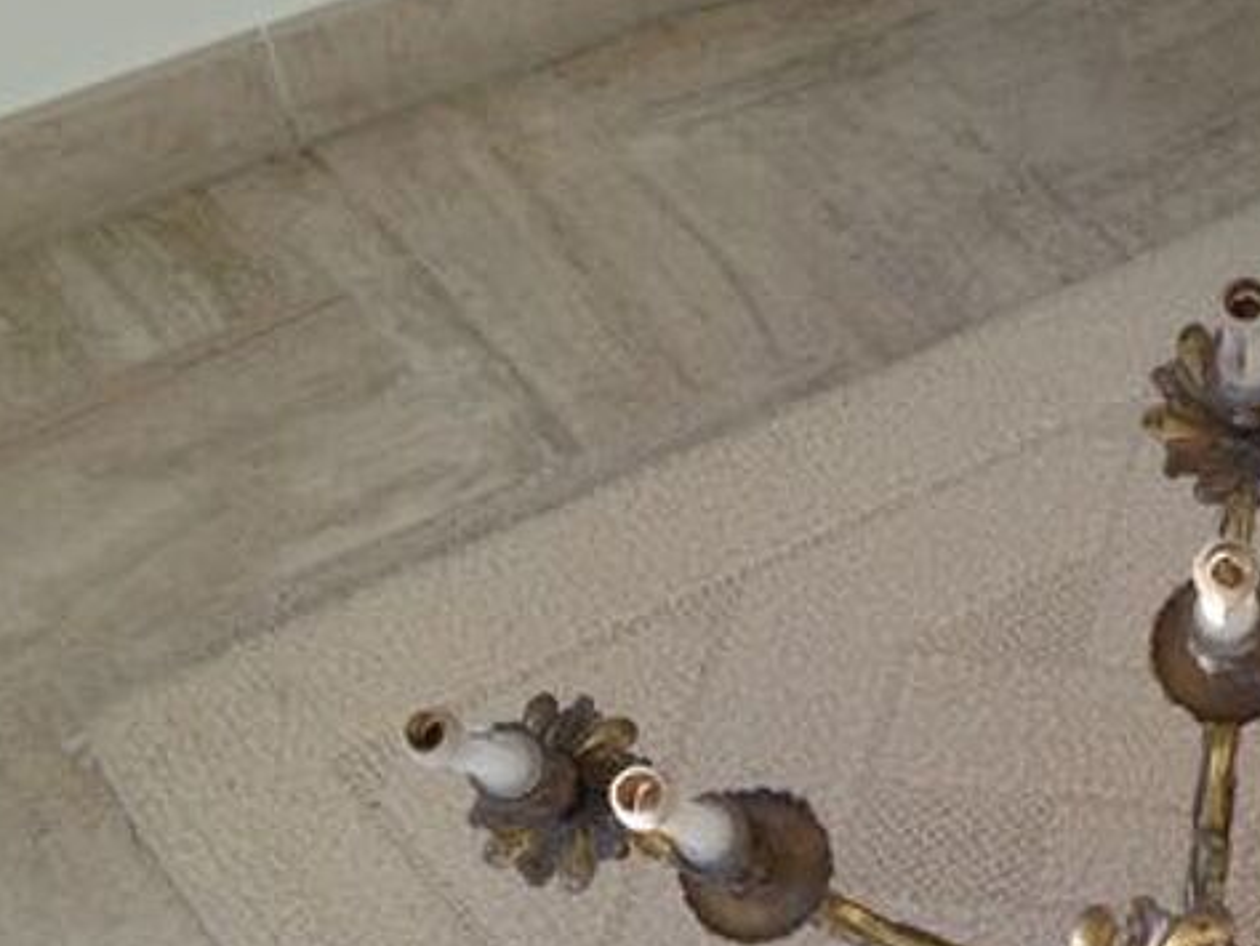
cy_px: 975
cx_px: 1180
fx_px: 2694
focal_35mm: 74
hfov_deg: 25.4
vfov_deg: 19.3
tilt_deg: -55.5
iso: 50
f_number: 2.4
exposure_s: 1/215
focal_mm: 4.28
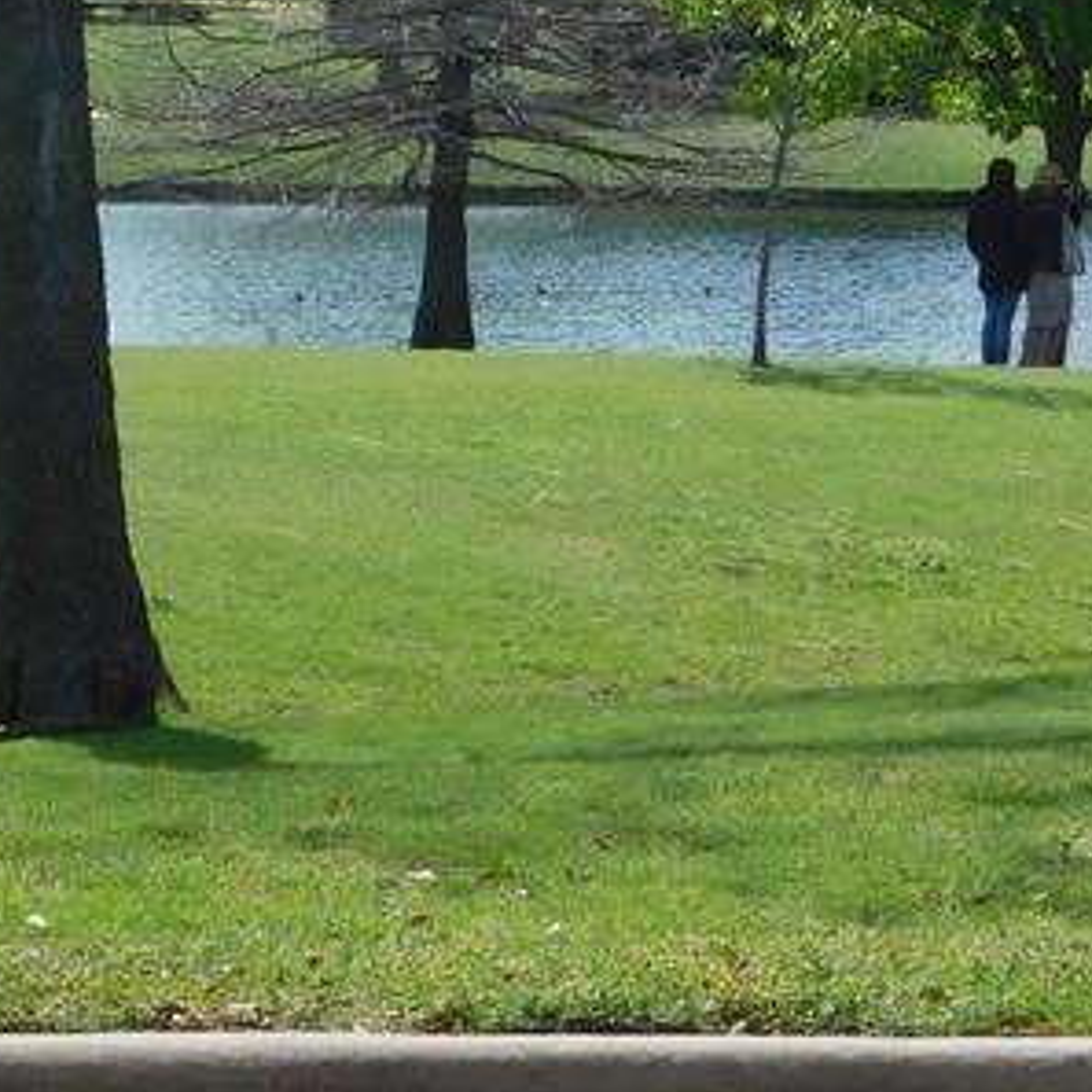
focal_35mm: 244
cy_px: -228
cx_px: 1235
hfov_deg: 7.1
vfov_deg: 7.1
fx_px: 8708
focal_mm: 14.2
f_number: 4.4
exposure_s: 1/800
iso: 125
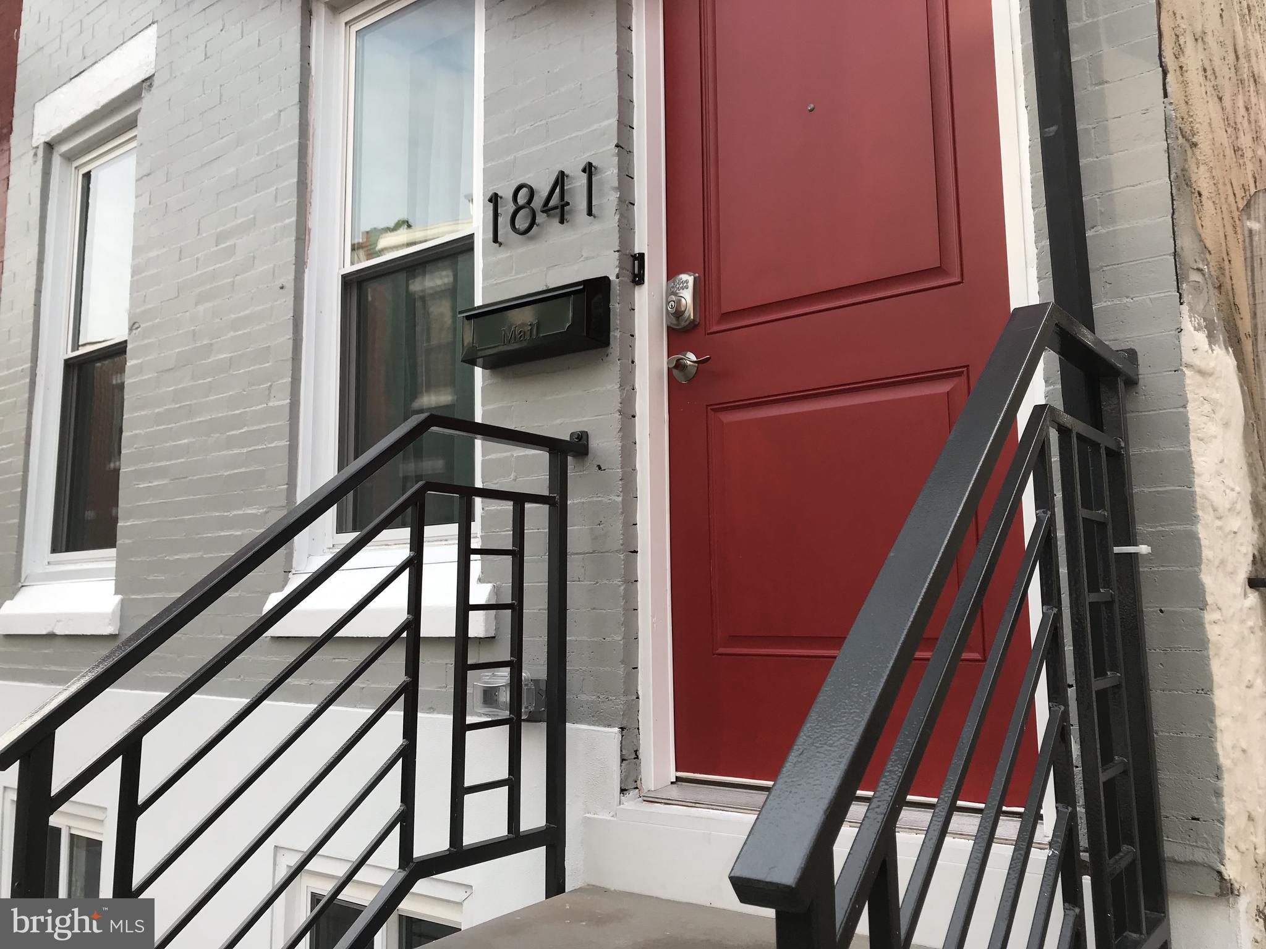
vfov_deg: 49.7
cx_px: 633
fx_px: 1024
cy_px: 474
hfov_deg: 63.4
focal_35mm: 28
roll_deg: +0.7
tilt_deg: +7.9
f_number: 1.8
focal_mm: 3.99
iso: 20
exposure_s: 1/281
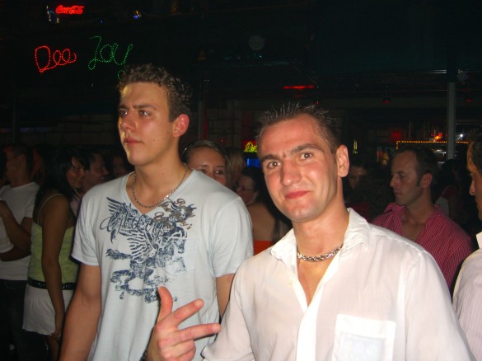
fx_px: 543
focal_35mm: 39
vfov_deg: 36.8
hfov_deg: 47.9
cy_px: 176
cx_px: 241
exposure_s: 1/60
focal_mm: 7.9
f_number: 2.8
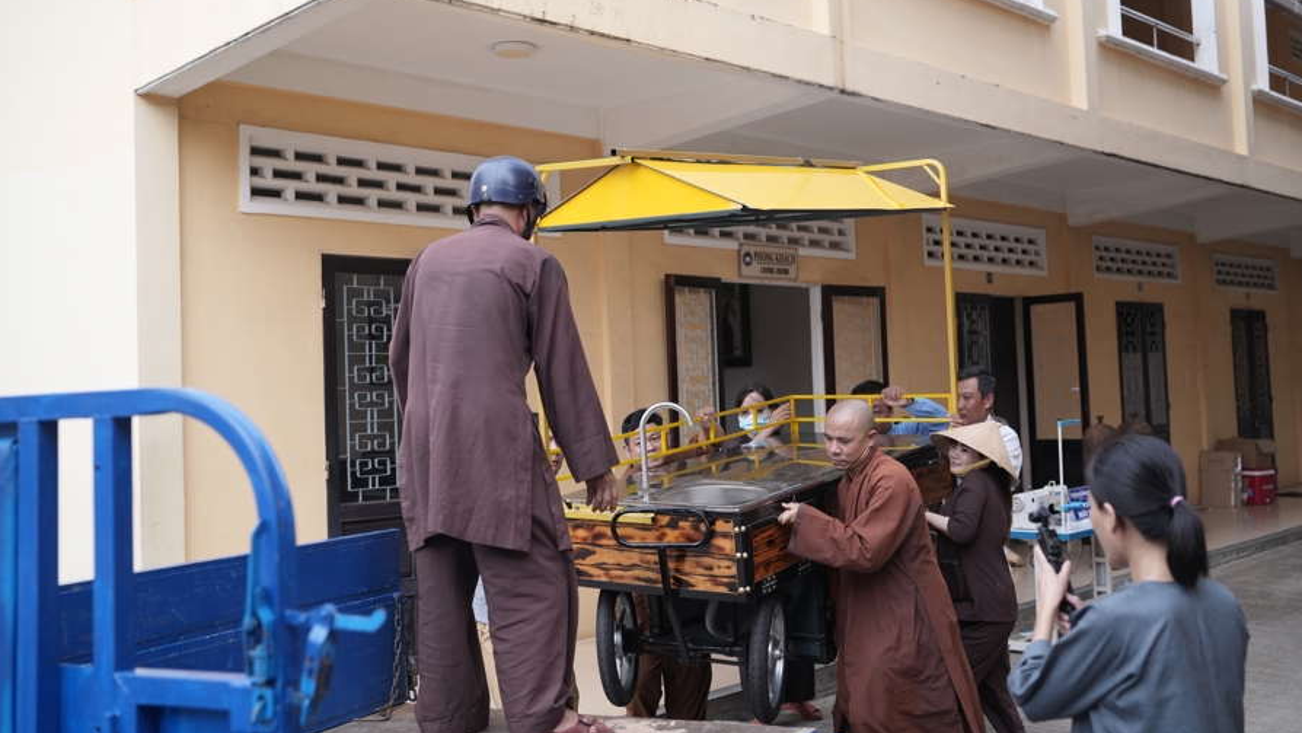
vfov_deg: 29.7
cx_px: 684
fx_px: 1381
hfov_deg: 50.5
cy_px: 313
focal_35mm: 40
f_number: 2.8
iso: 500
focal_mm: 35
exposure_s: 1/1000
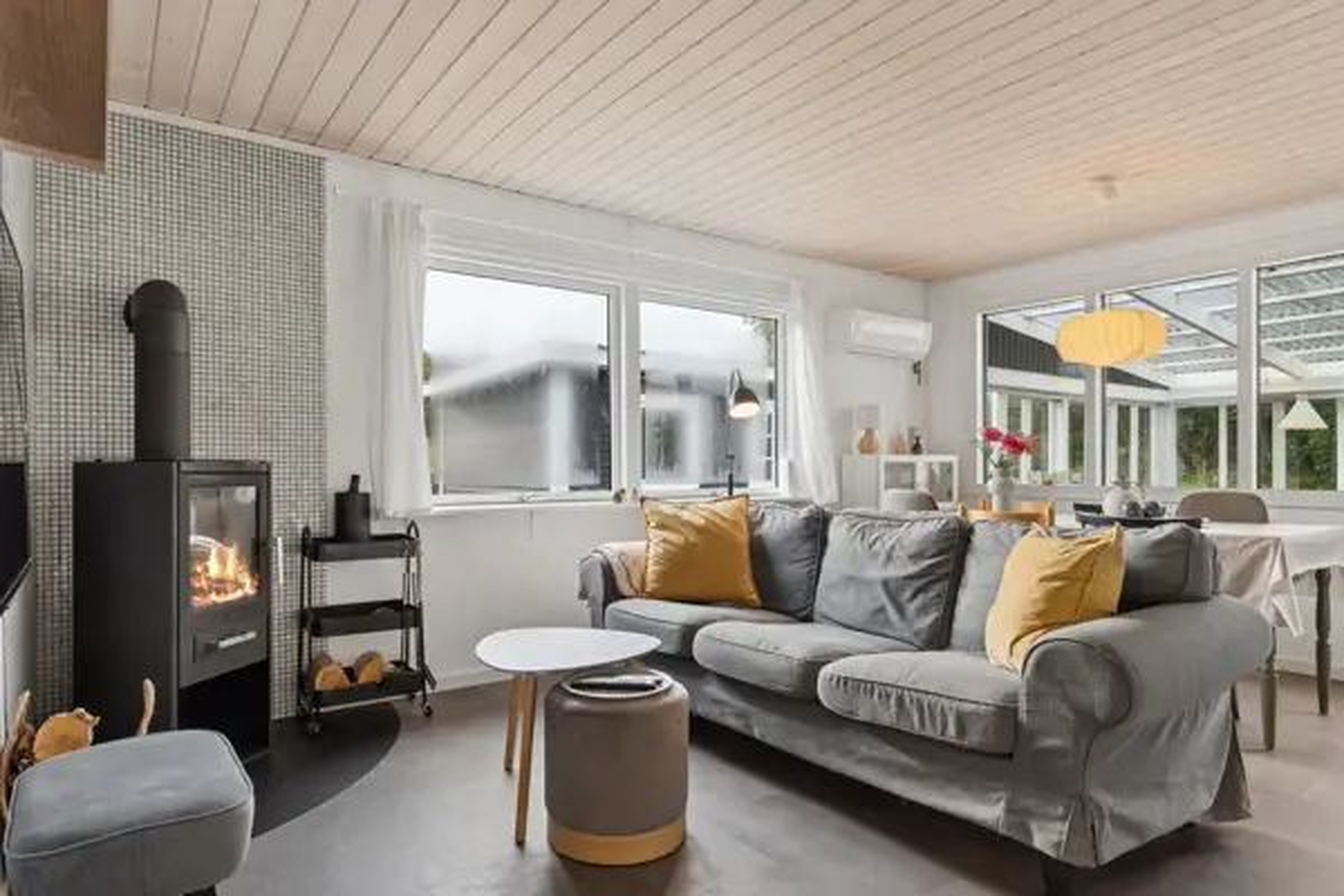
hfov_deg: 79.2
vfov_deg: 57.8
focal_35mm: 22
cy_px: 448
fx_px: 812
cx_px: 672
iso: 100
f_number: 6.3
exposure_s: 1/15
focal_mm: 14.5
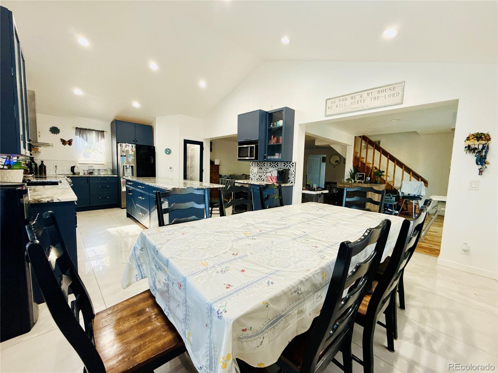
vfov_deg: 85.7
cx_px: 249
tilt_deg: -5.5
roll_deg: -2.4
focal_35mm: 14
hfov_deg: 102.1
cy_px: 186
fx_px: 201
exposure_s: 1/120
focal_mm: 2.22
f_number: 2.2
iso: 320
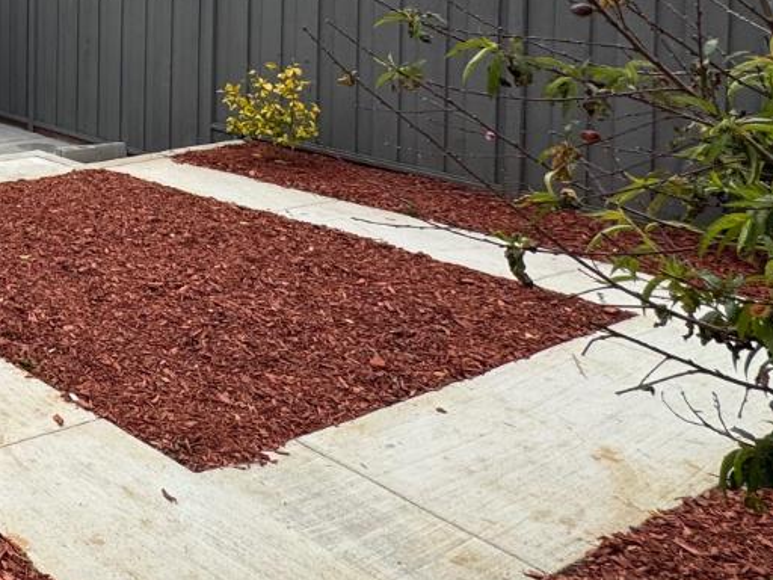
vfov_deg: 31.8
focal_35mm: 41
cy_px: -31
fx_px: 916
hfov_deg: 34.4
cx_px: -199
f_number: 2.2
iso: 50
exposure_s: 1/2146
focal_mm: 2.22
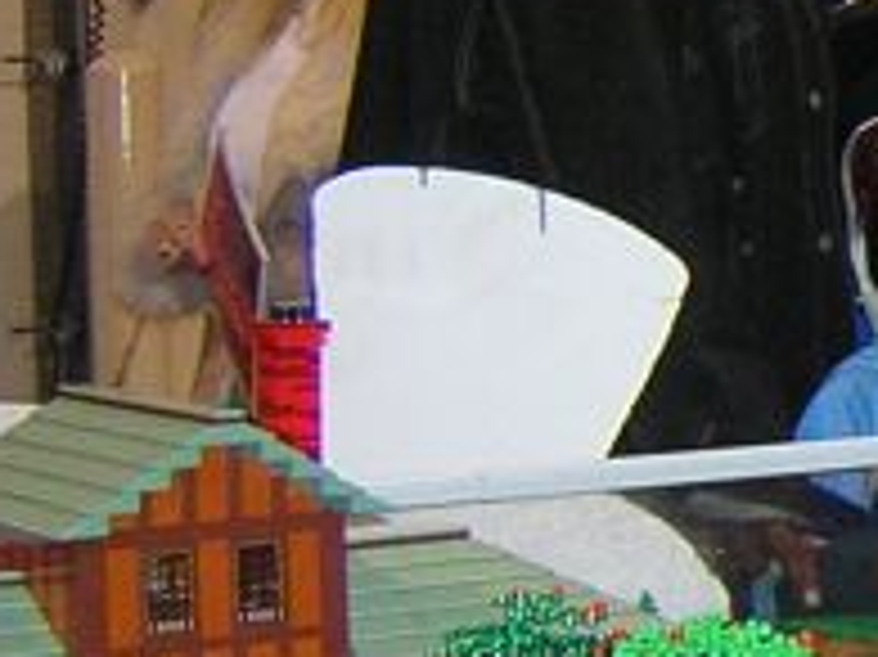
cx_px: 1490
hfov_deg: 12.4
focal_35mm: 148
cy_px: 135
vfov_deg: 10.0
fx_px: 3752
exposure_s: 1/60.1
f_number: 2.6
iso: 287
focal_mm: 4.7
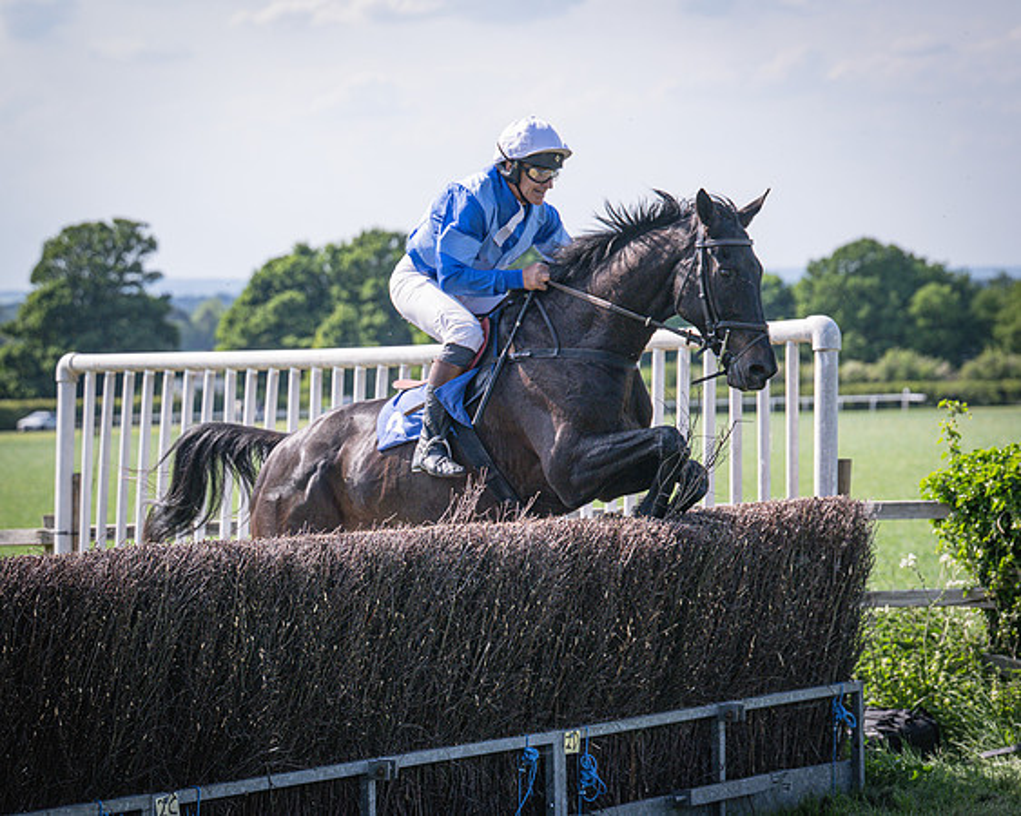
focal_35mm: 121
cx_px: 446
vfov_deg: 12.8
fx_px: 3642
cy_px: 398
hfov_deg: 16.0
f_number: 4
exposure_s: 1/3200
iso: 400
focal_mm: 94
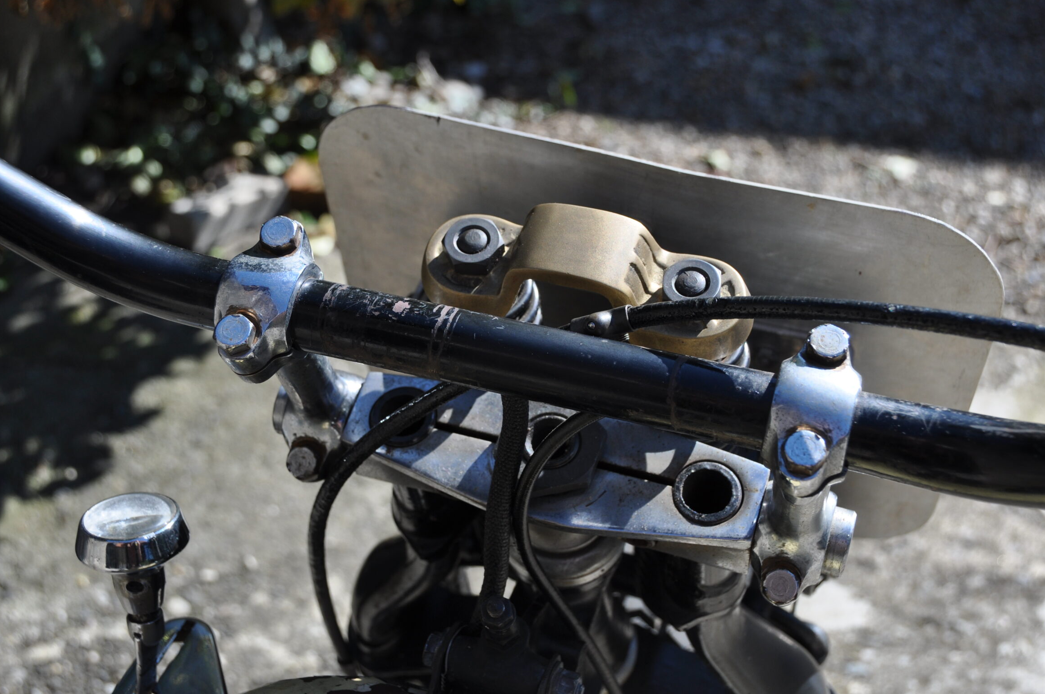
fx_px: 1537
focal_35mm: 53
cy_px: 367
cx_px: 551
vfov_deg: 25.5
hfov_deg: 37.5
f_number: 5.6
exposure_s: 1/500
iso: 200
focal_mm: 32
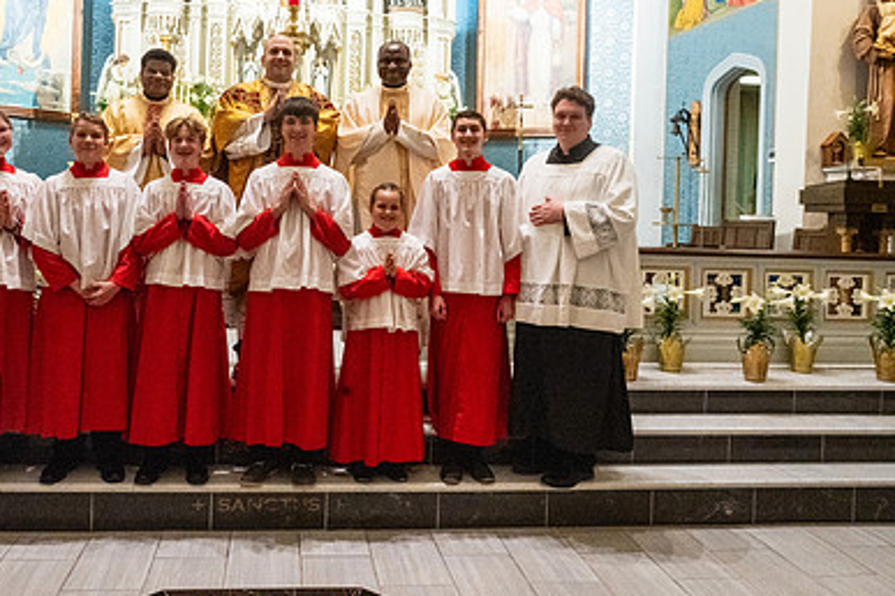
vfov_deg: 36.5
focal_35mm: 36
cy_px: 204
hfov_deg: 52.9
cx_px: 382
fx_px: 895
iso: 5000
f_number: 10
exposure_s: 1/60
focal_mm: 24
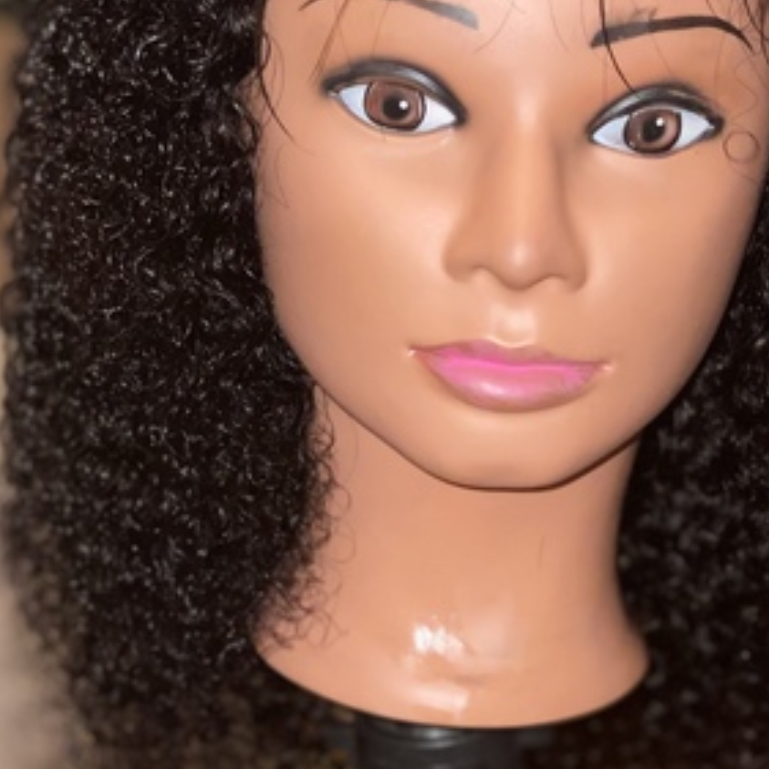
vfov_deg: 17.7
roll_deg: +6.2
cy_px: 328
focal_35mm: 98
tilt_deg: -23.1
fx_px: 2463
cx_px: 542
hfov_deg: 17.7
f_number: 2
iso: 80
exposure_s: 1/34
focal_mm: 6
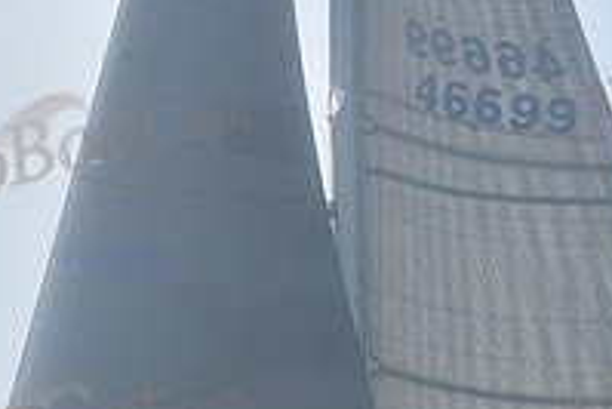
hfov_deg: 6.3
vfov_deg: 4.2
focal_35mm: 327
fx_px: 5563
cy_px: 558
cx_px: 409
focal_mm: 112
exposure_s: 1/800
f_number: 10
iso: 320
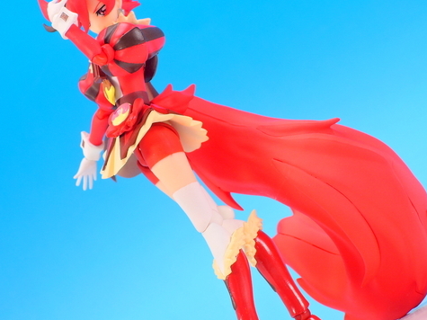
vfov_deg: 12.3
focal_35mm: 120
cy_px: 124
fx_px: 1480
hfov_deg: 16.4
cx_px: 210
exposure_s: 1/1.6
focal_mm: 20.2
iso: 80
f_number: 6.3
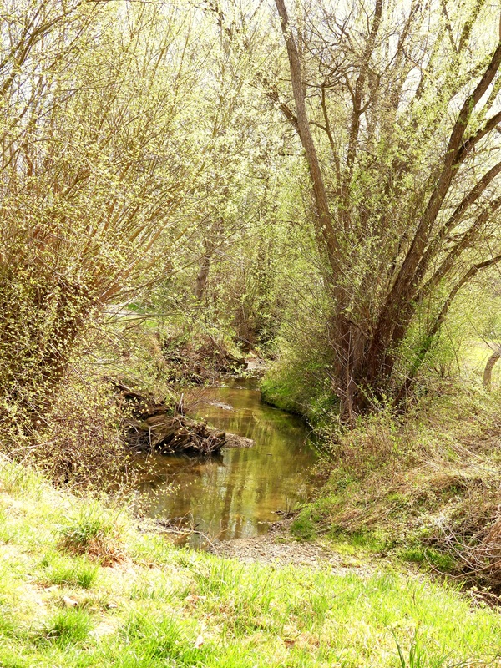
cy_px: 334
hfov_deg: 24.4
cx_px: 250
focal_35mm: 60
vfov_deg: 32.2
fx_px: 1158
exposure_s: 1/320
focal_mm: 10.7
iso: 100
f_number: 3.5
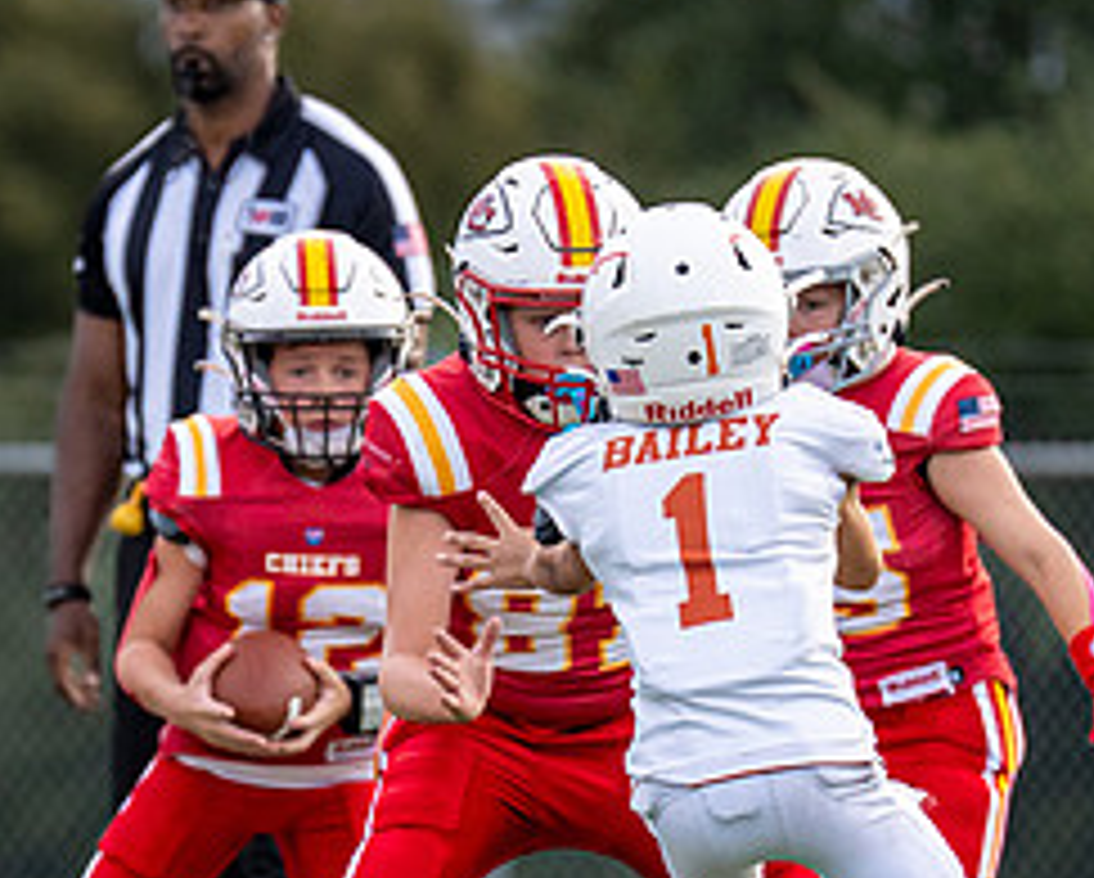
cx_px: 229
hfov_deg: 2.0
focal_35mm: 952
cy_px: 769
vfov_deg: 1.6
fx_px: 30861
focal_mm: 200
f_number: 2.8
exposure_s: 1/2000
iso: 400
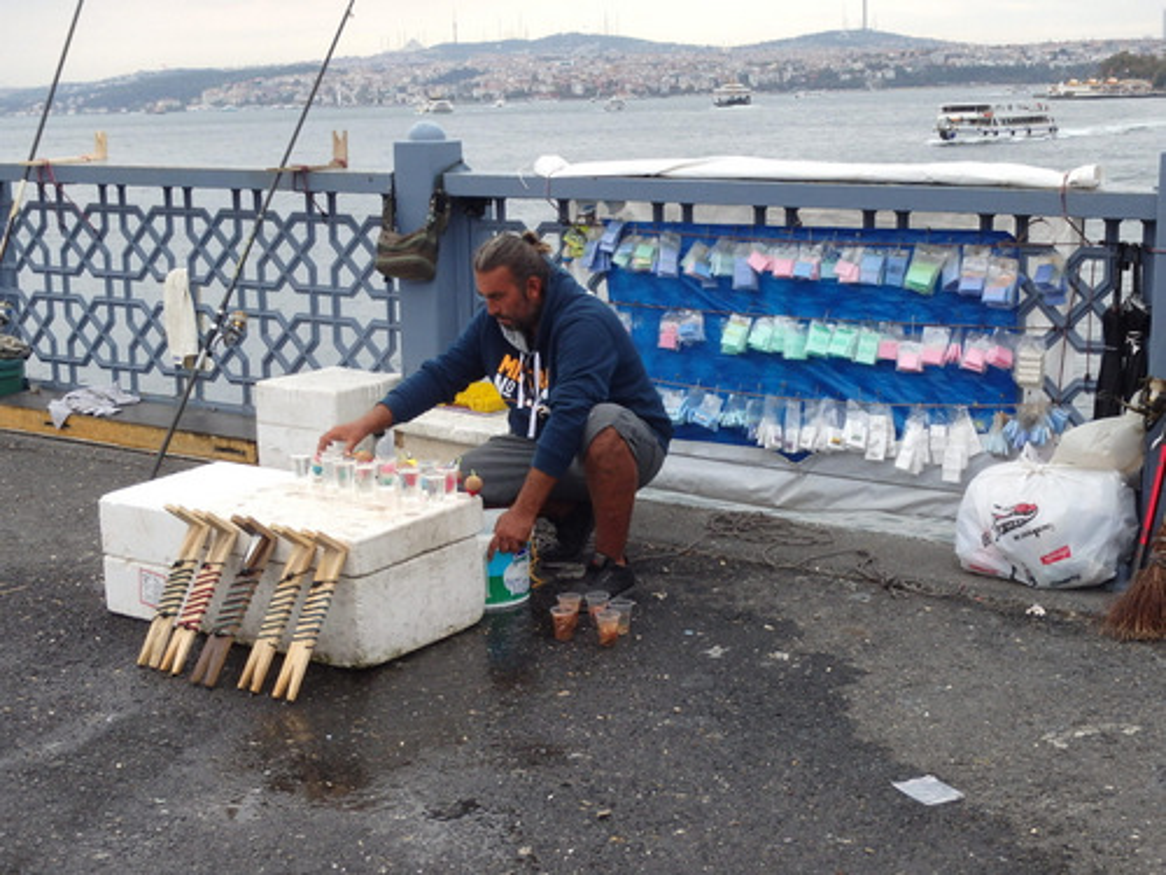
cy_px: 438
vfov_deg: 28.0
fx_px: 1752
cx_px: 583
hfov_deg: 36.8
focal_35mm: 52
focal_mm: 9.4
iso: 200
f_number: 5
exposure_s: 1/100
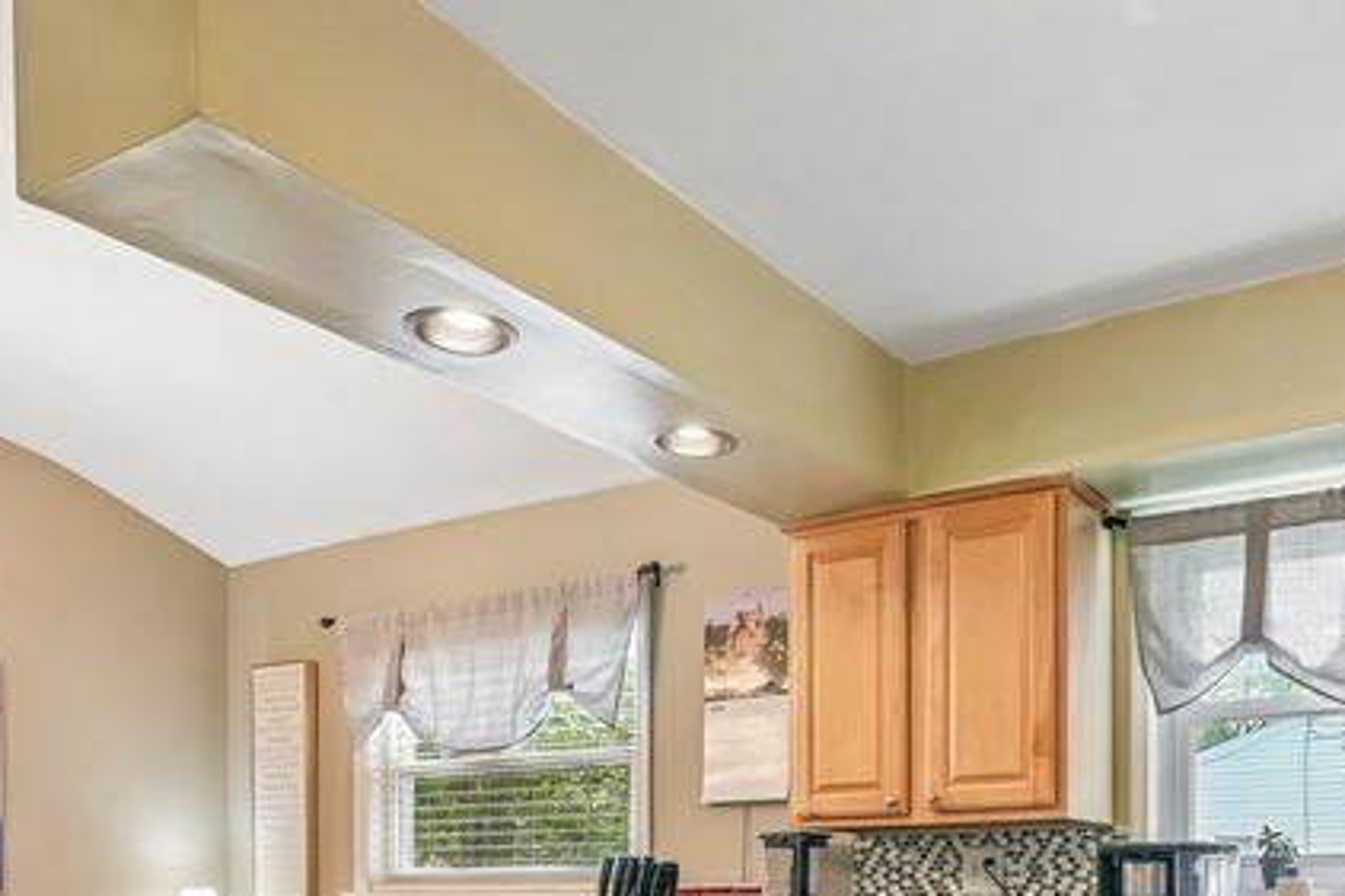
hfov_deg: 54.8
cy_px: 936
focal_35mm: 34
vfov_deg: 34.6
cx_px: 883
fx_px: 1270
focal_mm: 14
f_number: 11
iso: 400
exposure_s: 1/6
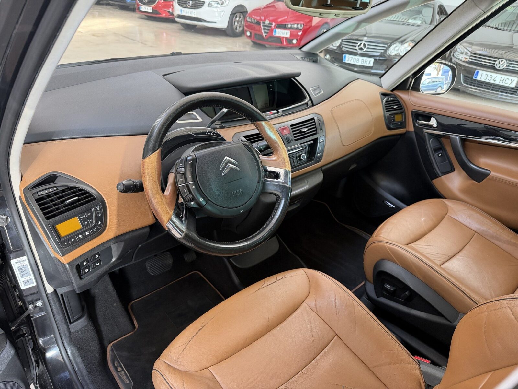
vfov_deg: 56.8
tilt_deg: -30.8
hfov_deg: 71.6
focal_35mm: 24
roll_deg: -4.4
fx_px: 359
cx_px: 259
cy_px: 194
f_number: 1.78
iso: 200
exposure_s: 1/73
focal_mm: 6.76
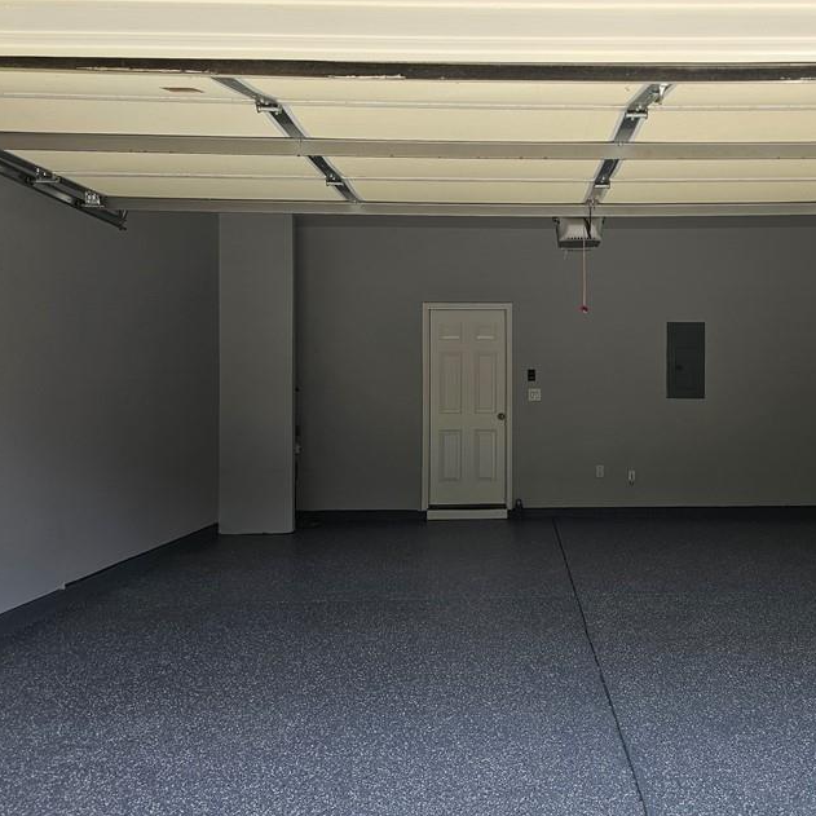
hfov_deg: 49.0
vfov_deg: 49.7
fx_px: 880
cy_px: 384
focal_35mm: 33
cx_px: 531
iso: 32
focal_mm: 6.3
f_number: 1.7
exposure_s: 1/719
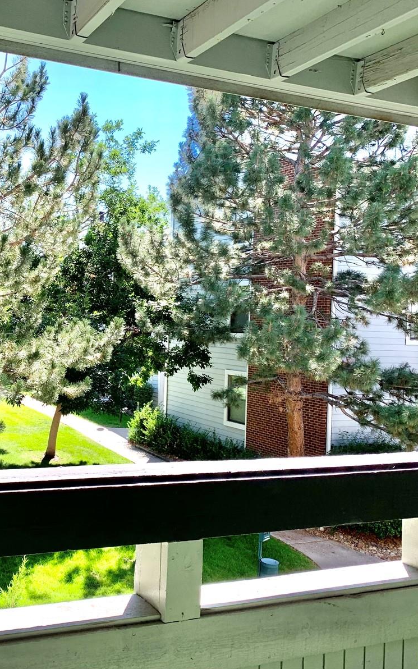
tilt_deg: -1.2
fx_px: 674
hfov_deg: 33.1
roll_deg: -2.8
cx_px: 61
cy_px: 333
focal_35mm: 37
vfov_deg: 52.7
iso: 25
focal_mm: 4.25
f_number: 1.8
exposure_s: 1/379
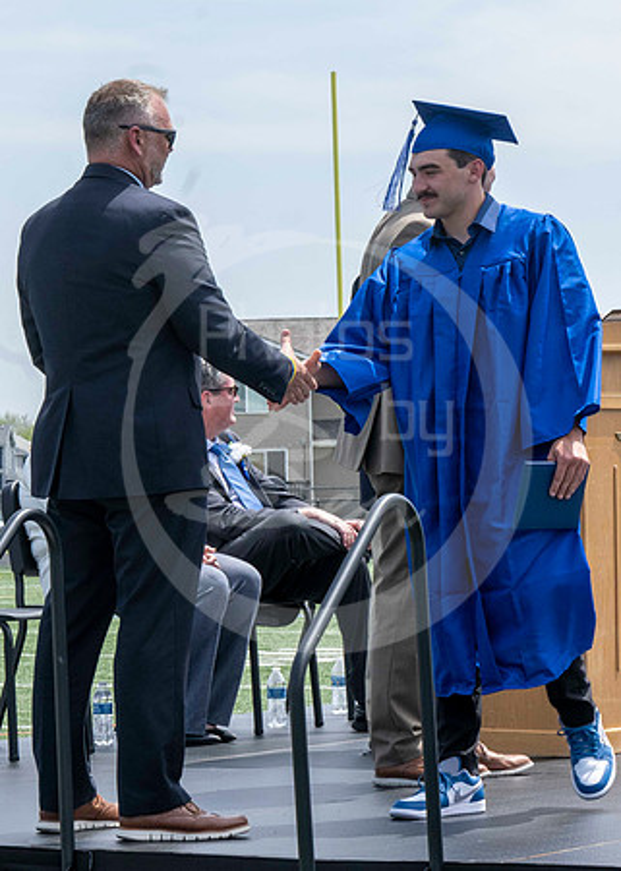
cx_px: 243
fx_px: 3997
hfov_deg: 8.9
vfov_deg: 12.4
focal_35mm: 162
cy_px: 316
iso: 200
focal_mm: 70
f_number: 13
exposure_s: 1/250
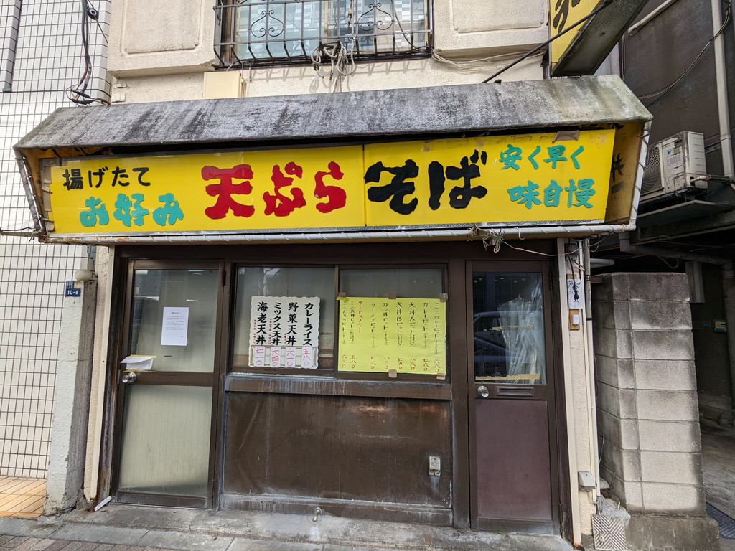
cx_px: 368
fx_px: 340
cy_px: 276
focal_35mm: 16
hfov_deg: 94.5
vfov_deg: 78.1
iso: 43
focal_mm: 2.35
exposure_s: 1/283
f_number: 2.2
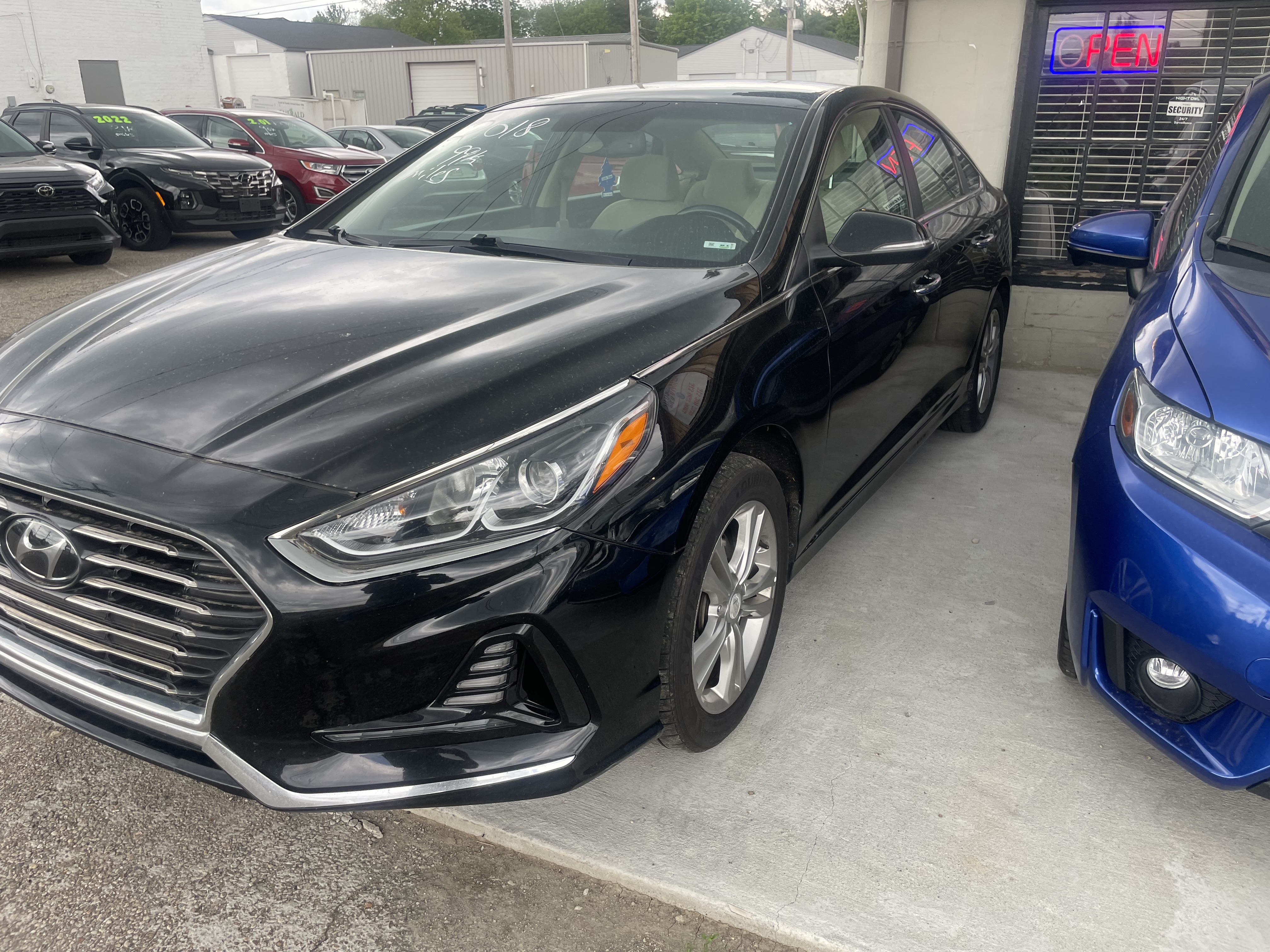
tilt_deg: -21.0
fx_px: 954
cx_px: 635
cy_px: 476
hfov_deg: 67.3
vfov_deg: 53.1
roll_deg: +0.8
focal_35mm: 26
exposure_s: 1/266
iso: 32
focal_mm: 4.2
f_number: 1.6
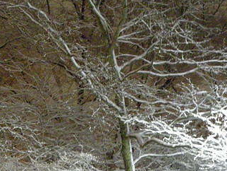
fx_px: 1240
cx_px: 81
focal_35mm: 189
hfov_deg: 10.4
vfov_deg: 7.9
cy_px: 117
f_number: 4.7
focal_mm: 17.1
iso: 800
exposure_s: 1/2.2
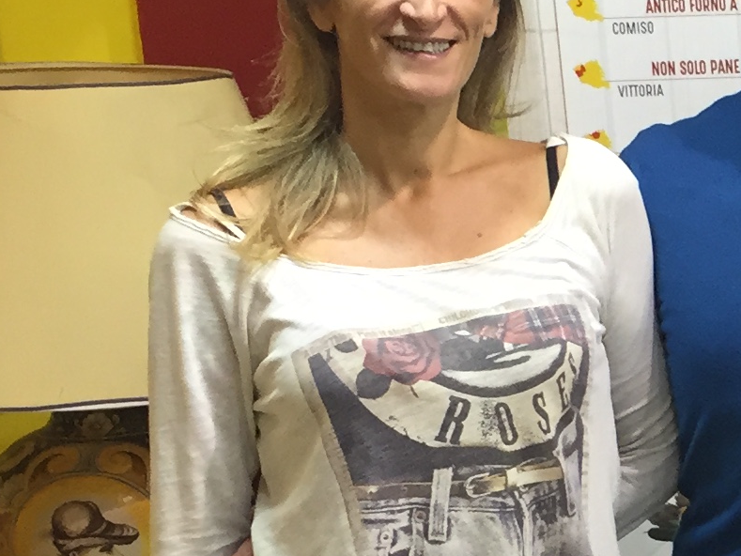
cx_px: 1118
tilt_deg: -11.9
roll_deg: +0.2
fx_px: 2569
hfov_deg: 15.2
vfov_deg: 12.3
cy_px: 498
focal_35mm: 120
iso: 100
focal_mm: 4.15
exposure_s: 1/33
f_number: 2.2
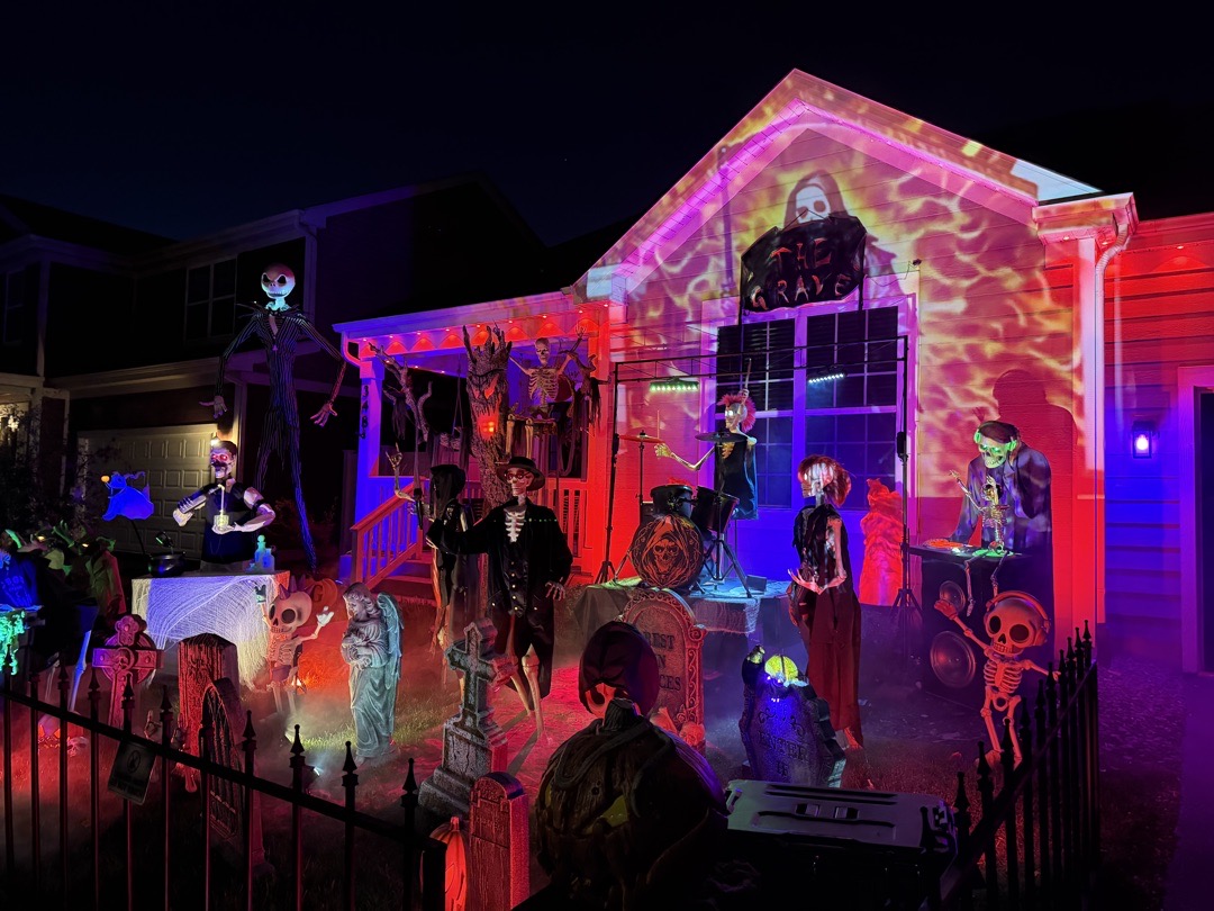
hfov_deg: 71.6
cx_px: 607
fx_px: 842
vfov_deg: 56.8
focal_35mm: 24
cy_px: 456
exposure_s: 1/40
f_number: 1.78
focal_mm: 6.76
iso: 1000
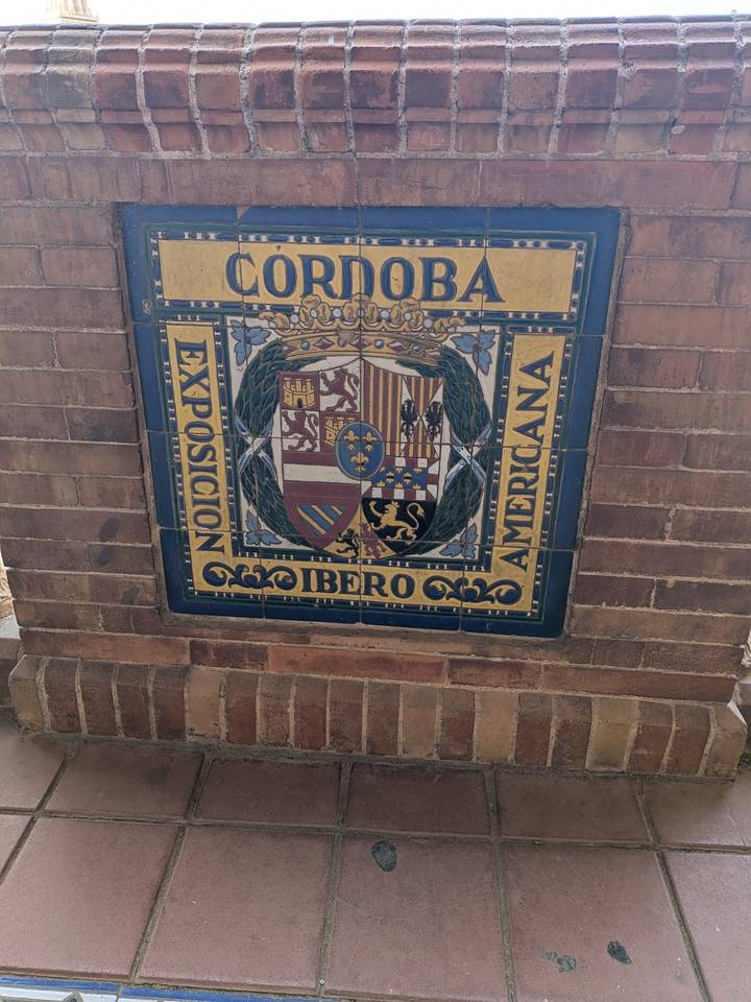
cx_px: 376
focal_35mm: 24
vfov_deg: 71.6
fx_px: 694
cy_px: 501
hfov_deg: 56.8
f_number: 1.7
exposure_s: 1/100
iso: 46
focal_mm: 4.53
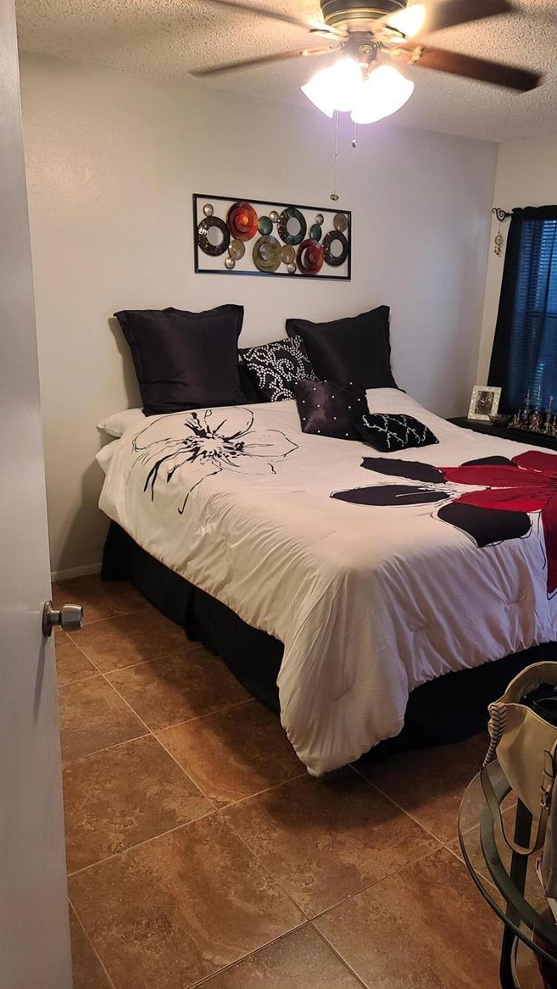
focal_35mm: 28
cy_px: 488
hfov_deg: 41.5
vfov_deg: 67.9
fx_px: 735
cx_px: 290
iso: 200
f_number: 1.8
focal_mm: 7
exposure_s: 1/60
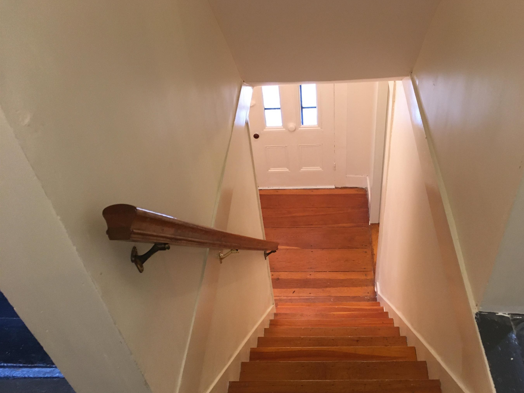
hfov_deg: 55.2
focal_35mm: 33
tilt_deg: -43.0
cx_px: 298
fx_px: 500
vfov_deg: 42.9
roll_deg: +2.9
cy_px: 218
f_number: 2.2
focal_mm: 4.15
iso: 160
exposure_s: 1/30
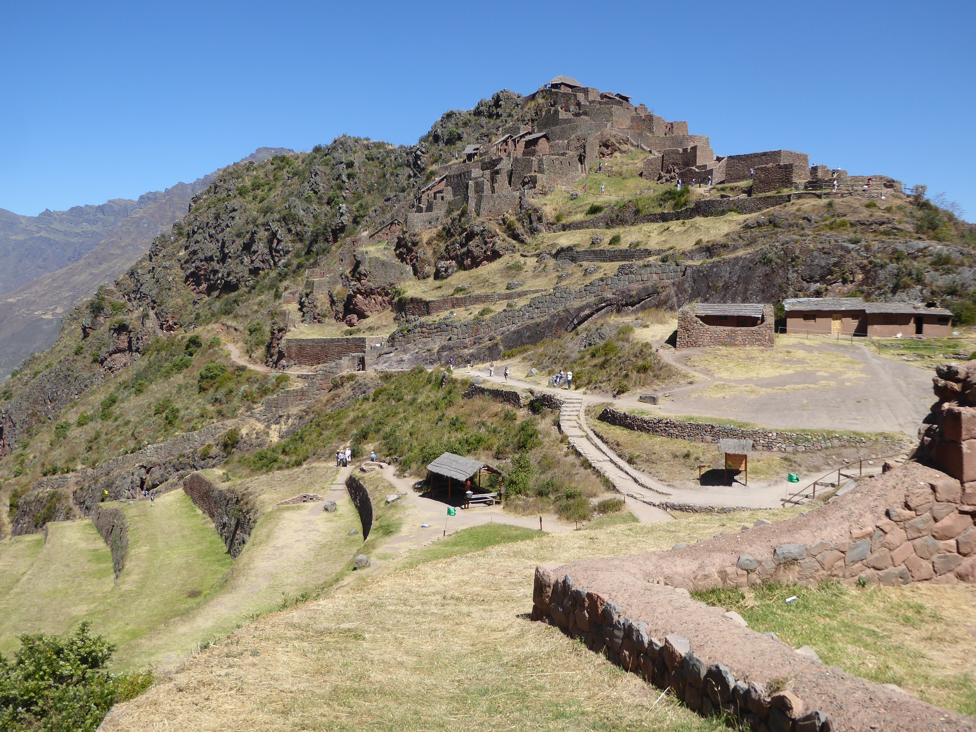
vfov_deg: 39.7
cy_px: 366
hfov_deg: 51.4
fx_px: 1015
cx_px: 488
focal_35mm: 36
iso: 80
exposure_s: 1/640
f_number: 3.7
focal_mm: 6.3
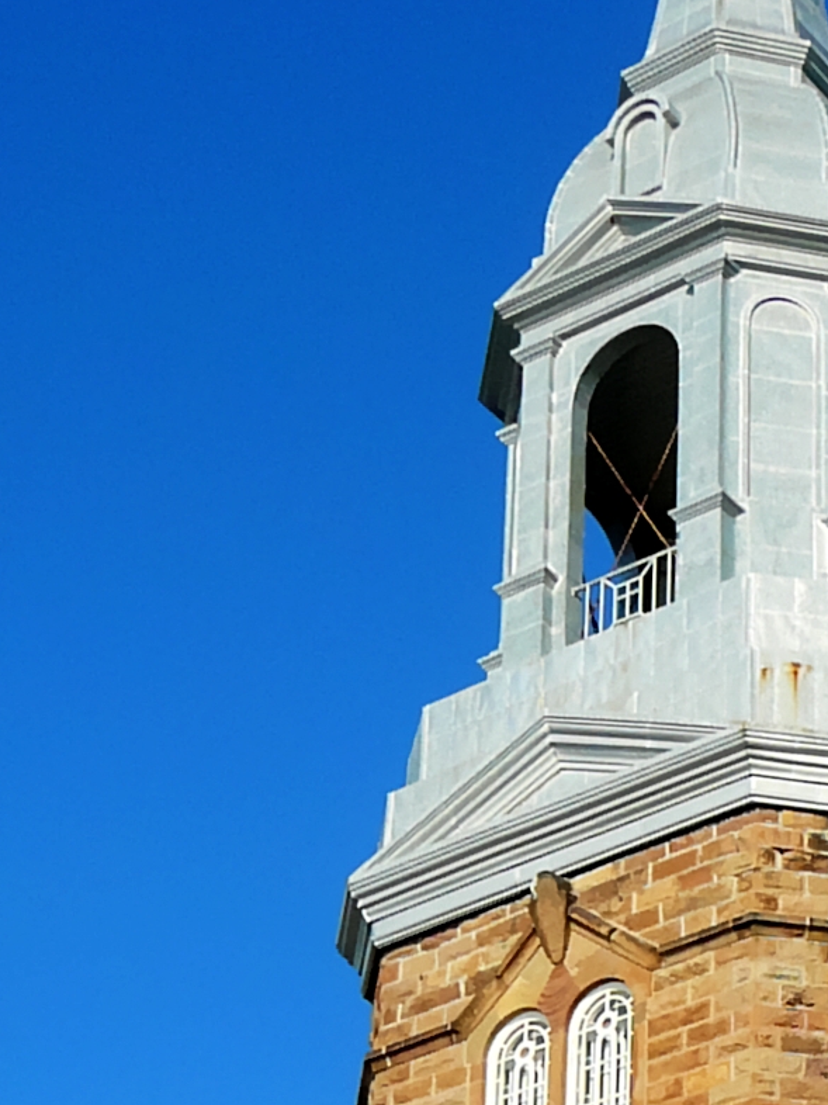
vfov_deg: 16.2
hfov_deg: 12.8
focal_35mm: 114
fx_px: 3638
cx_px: 811
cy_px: 1503
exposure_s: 1/500
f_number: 5
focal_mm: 5.2
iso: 80
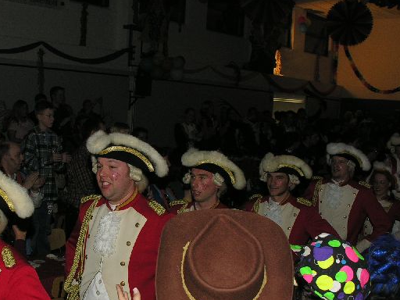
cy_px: 212
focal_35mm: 56
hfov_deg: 34.0
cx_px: 128
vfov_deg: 25.9
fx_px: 647
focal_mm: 8.9
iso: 100
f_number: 4
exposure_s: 1/60.1
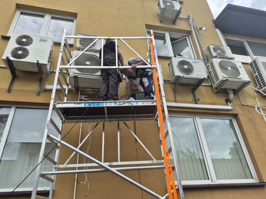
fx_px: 177
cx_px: 133
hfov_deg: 73.9
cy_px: 100
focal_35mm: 23
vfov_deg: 58.9
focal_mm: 5.4
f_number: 1.8
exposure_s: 1/854
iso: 25
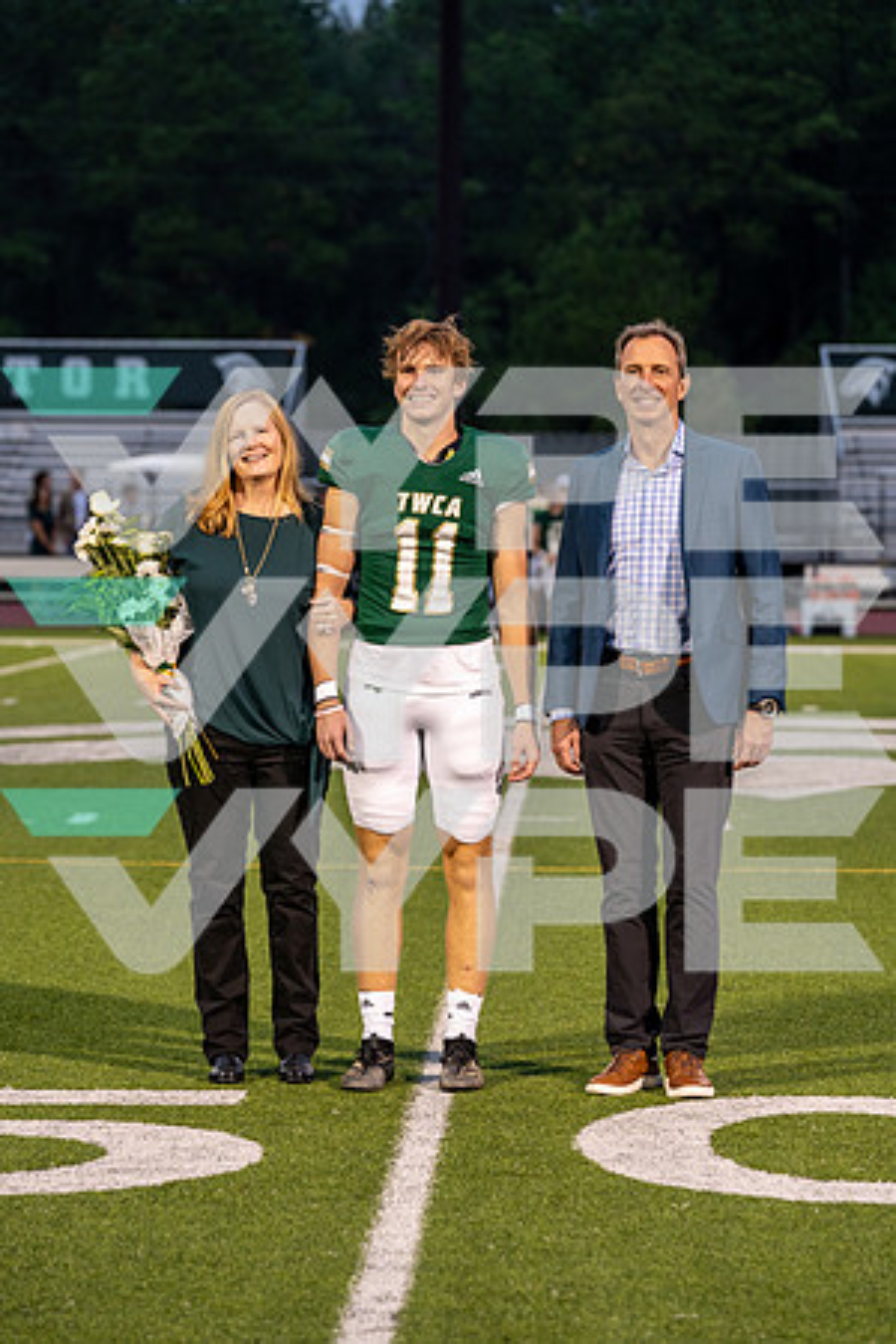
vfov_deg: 15.4
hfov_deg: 10.3
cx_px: 448
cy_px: 672
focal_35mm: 133
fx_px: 4965
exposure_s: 1/125
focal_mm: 133
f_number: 4.5
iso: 800
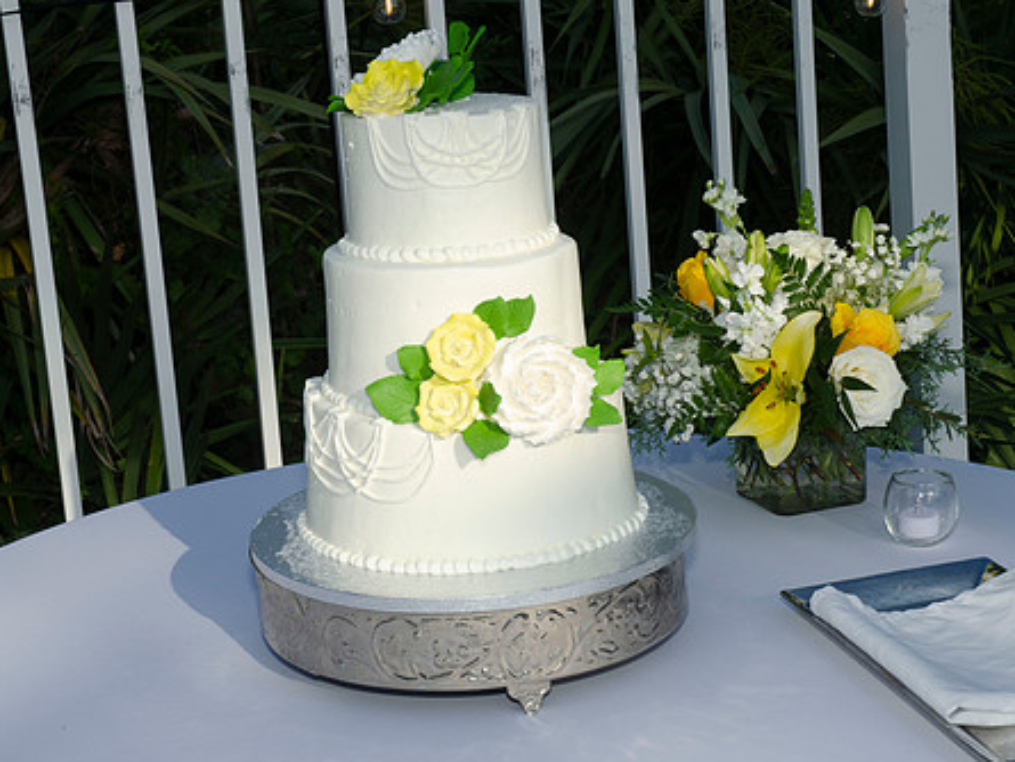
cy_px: 390
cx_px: 627
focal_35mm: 75
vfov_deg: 19.6
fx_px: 2200
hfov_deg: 25.9
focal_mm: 40
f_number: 10
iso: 100
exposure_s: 1/250
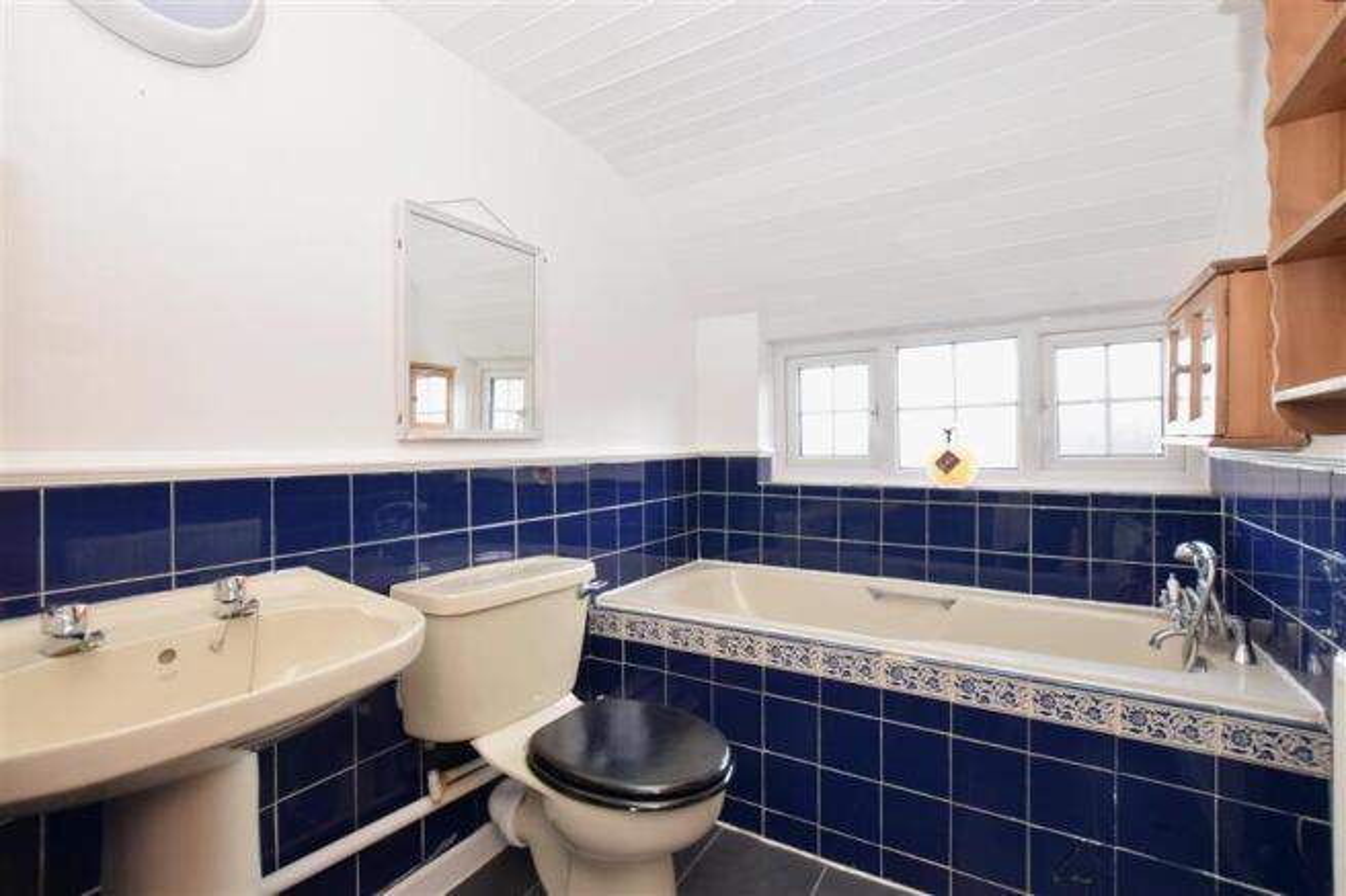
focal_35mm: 15
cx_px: 673
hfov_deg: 100.4
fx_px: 561
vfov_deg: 77.3
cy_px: 448
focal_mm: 10
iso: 500
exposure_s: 1/15
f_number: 8
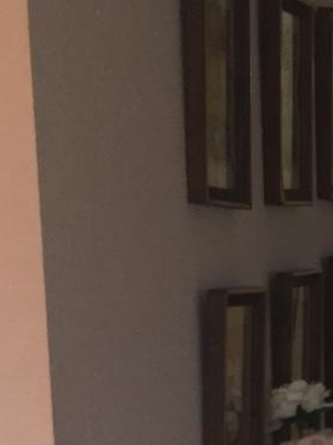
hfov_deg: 8.7
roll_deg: -1.9
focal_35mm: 158
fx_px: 2028
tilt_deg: -11.5
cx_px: 741
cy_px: 667
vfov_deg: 11.9
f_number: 2.2
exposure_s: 1/30
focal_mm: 4.15
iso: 32
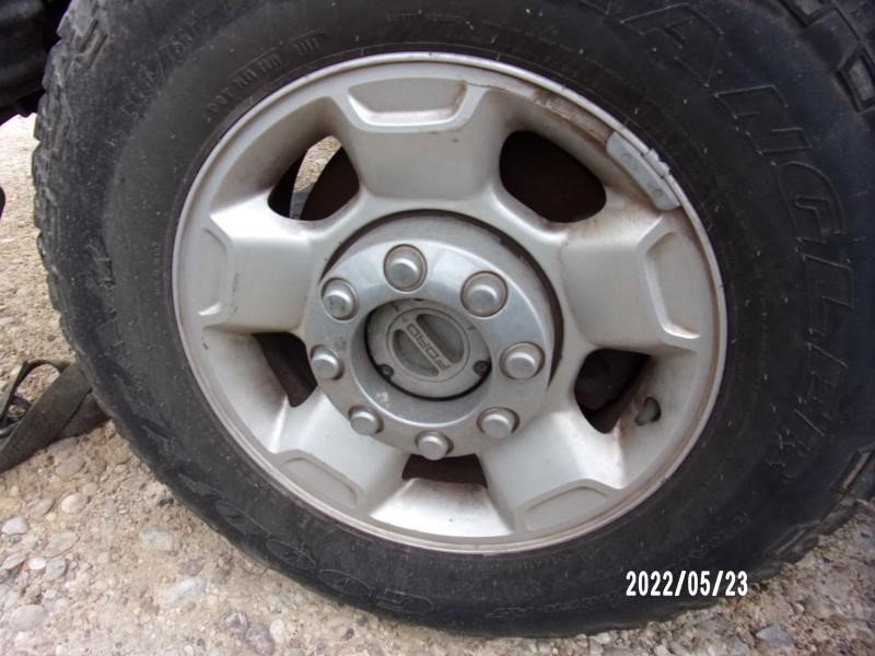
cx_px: 438
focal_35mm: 24
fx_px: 607
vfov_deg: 56.8
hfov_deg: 71.6
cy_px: 328
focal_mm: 4.3
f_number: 3.3
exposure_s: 1/45
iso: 80
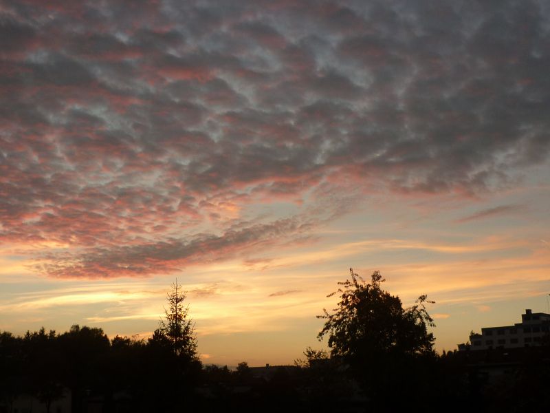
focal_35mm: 51
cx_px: 275
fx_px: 810
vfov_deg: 28.6
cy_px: 206
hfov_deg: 37.5
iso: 80
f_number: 2.9
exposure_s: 1/100
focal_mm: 5.9
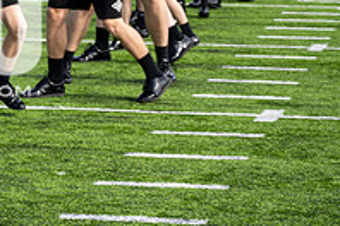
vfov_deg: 6.7
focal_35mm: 205
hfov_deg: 9.9
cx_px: -88
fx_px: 1936
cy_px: 30
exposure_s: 1/250
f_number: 4.5
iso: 80
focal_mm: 70
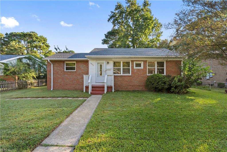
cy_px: 76
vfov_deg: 73.8
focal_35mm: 16
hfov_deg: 96.7
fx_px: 101
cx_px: 114
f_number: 7.1
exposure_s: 1/800
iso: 1000
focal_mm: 16
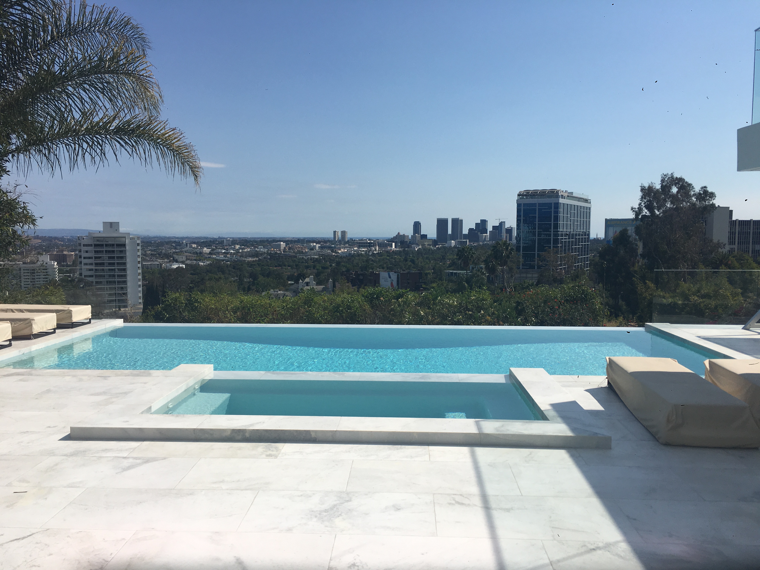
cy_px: 285
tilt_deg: -3.9
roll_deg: -0.1
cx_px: 380
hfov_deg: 61.7
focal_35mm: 29
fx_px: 637
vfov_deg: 48.2
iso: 25
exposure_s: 1/3497
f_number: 2.2
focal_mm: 4.15
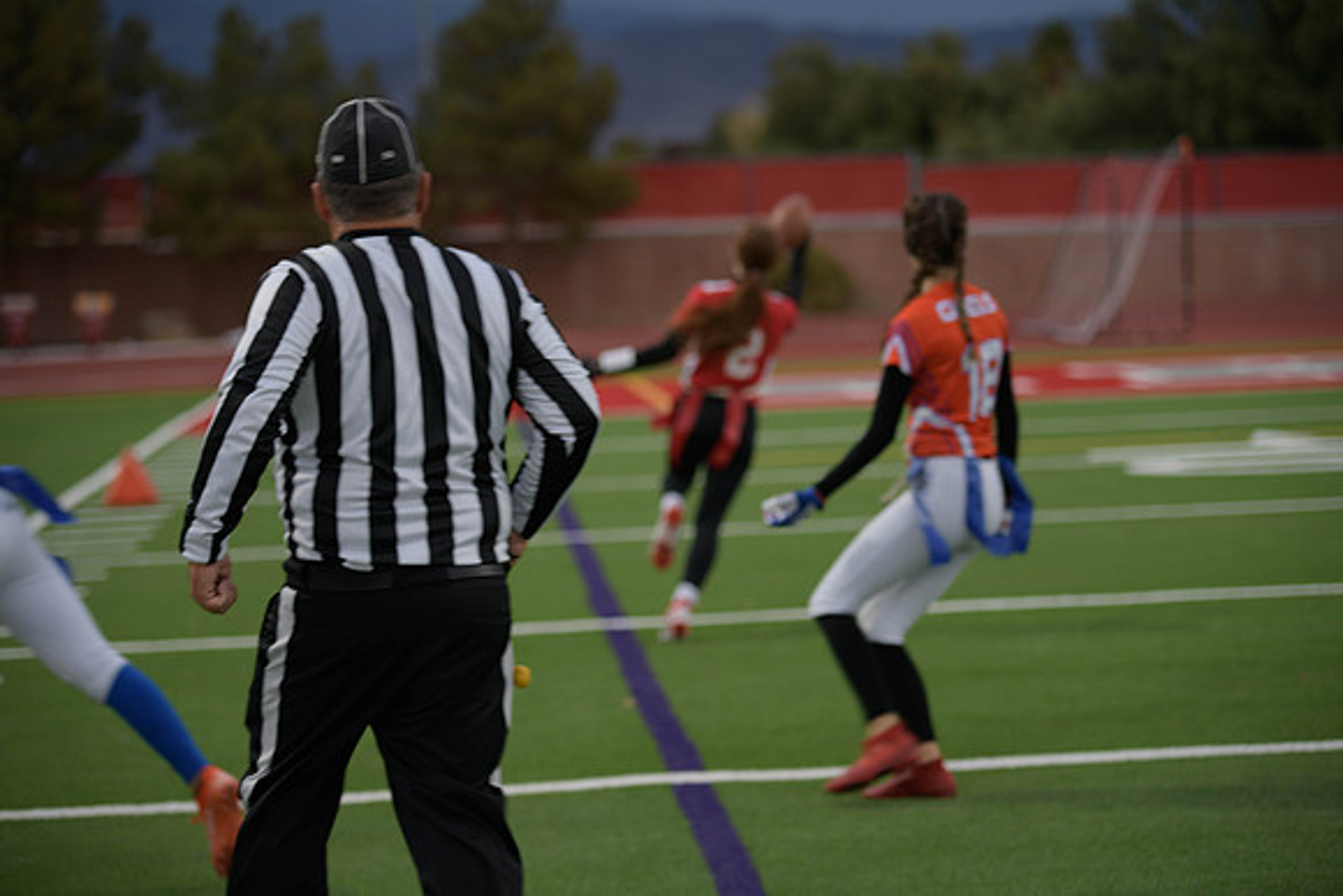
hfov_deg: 20.4
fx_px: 3731
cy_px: 448
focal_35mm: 100
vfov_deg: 13.7
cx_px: 672
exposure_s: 1/200
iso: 200
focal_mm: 100
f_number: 2.8
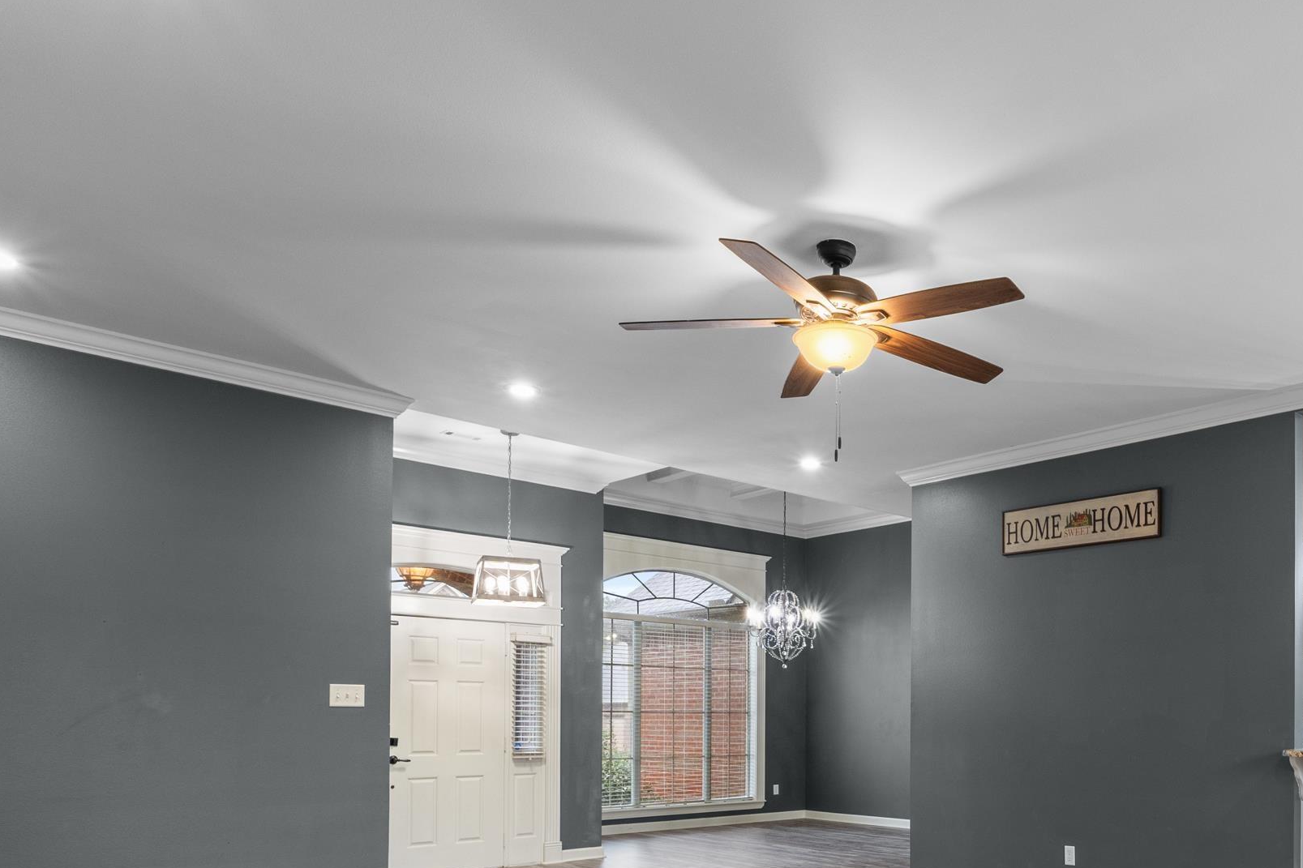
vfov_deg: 44.0
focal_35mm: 28
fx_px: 1013
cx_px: 962
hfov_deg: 62.1
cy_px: 703
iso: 400
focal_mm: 10
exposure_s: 1/1.25
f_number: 8
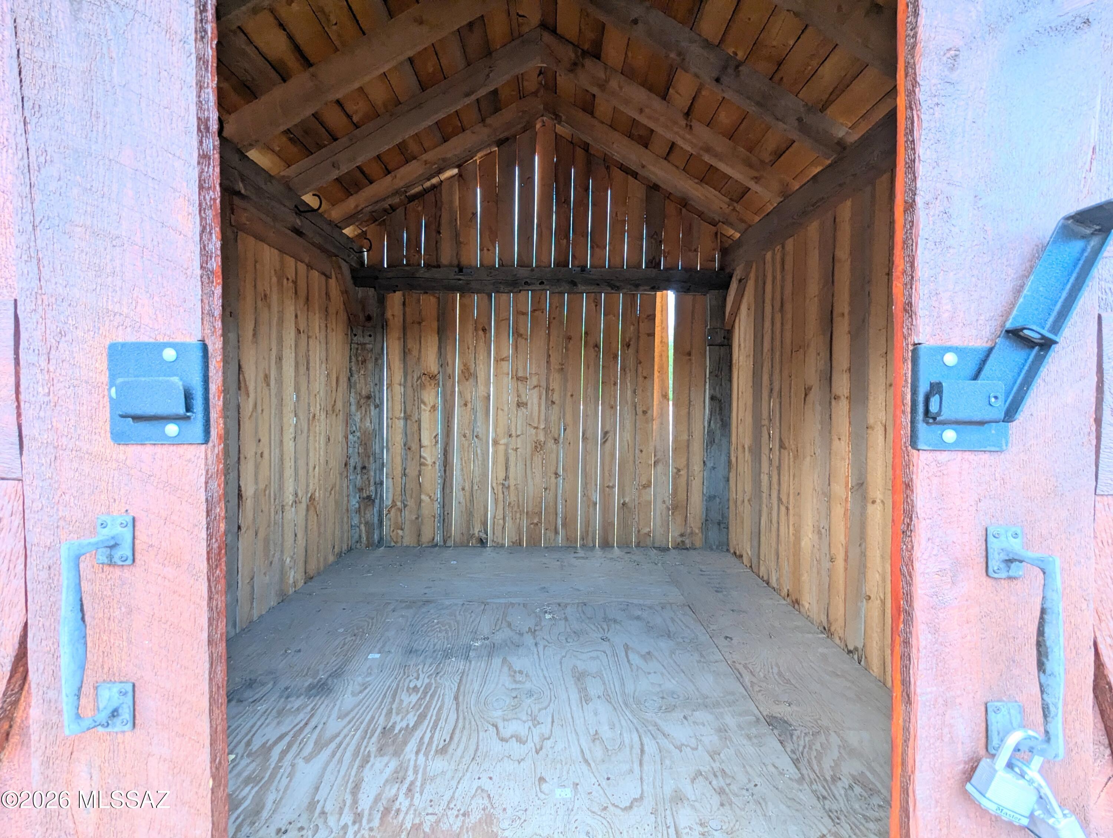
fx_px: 515
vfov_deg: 78.2
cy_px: 419
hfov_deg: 94.4
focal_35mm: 16
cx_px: 556
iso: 199
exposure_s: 1/41.6
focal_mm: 2.35
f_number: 2.2
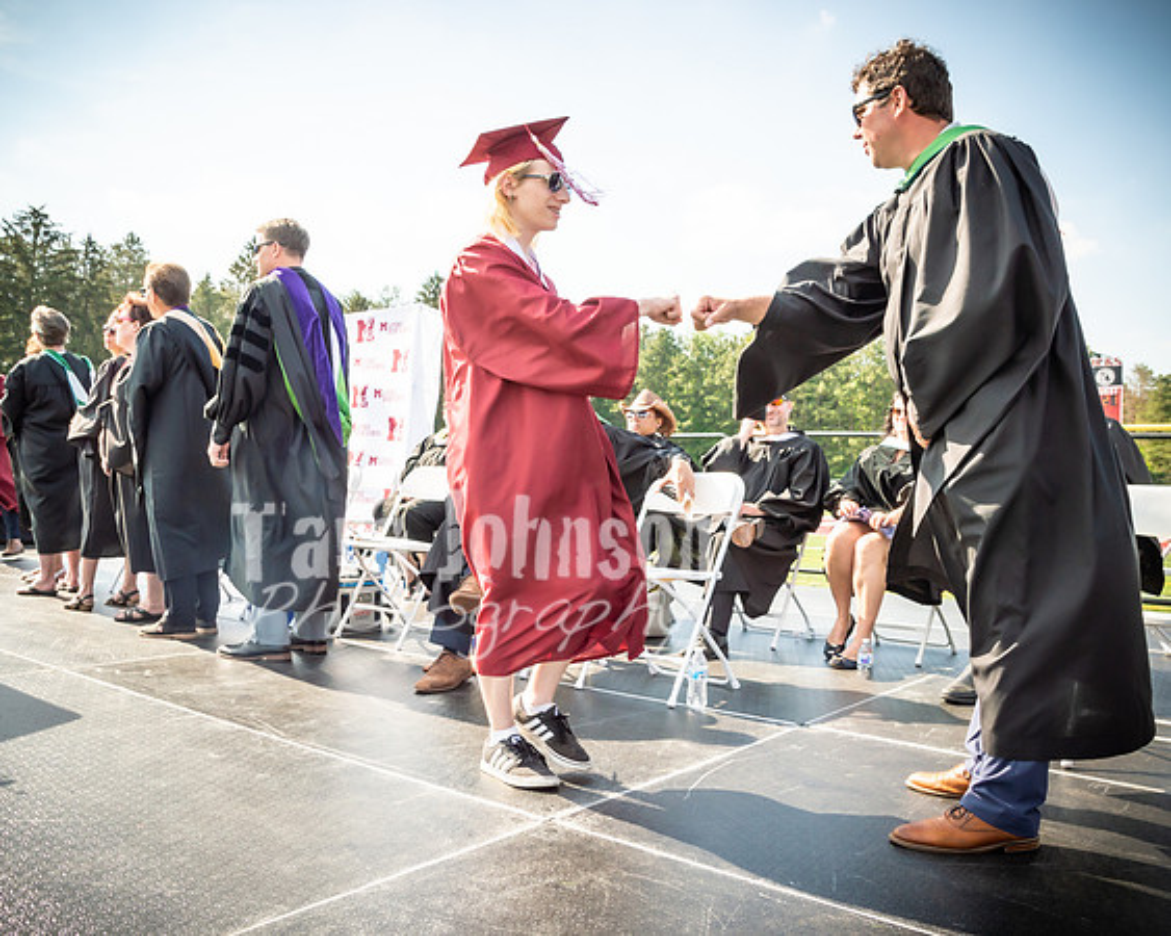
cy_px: 468
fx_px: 997
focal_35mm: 29
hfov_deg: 60.9
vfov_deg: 50.3
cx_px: 586
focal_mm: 17
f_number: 7.1
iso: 200
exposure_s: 1/500
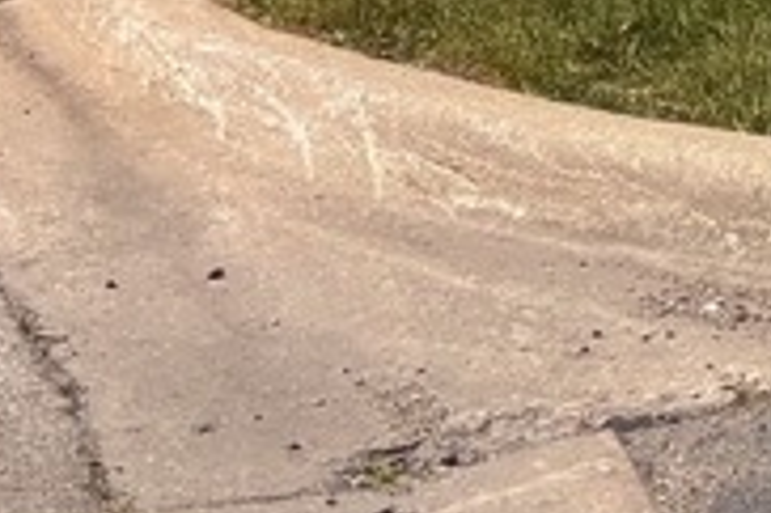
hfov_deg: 8.2
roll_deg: +1.2
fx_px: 4579
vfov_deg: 5.7
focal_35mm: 214
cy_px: -1348
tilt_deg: +5.8
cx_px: 2309
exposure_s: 1/3788
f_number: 1.6
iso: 50
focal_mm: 5.96
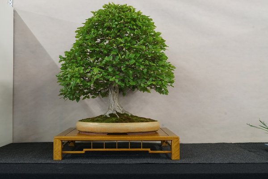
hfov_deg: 49.6
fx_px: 290
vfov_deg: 34.2
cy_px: 90
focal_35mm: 39
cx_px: 134
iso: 800
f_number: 16
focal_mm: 26
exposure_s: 1/1.25
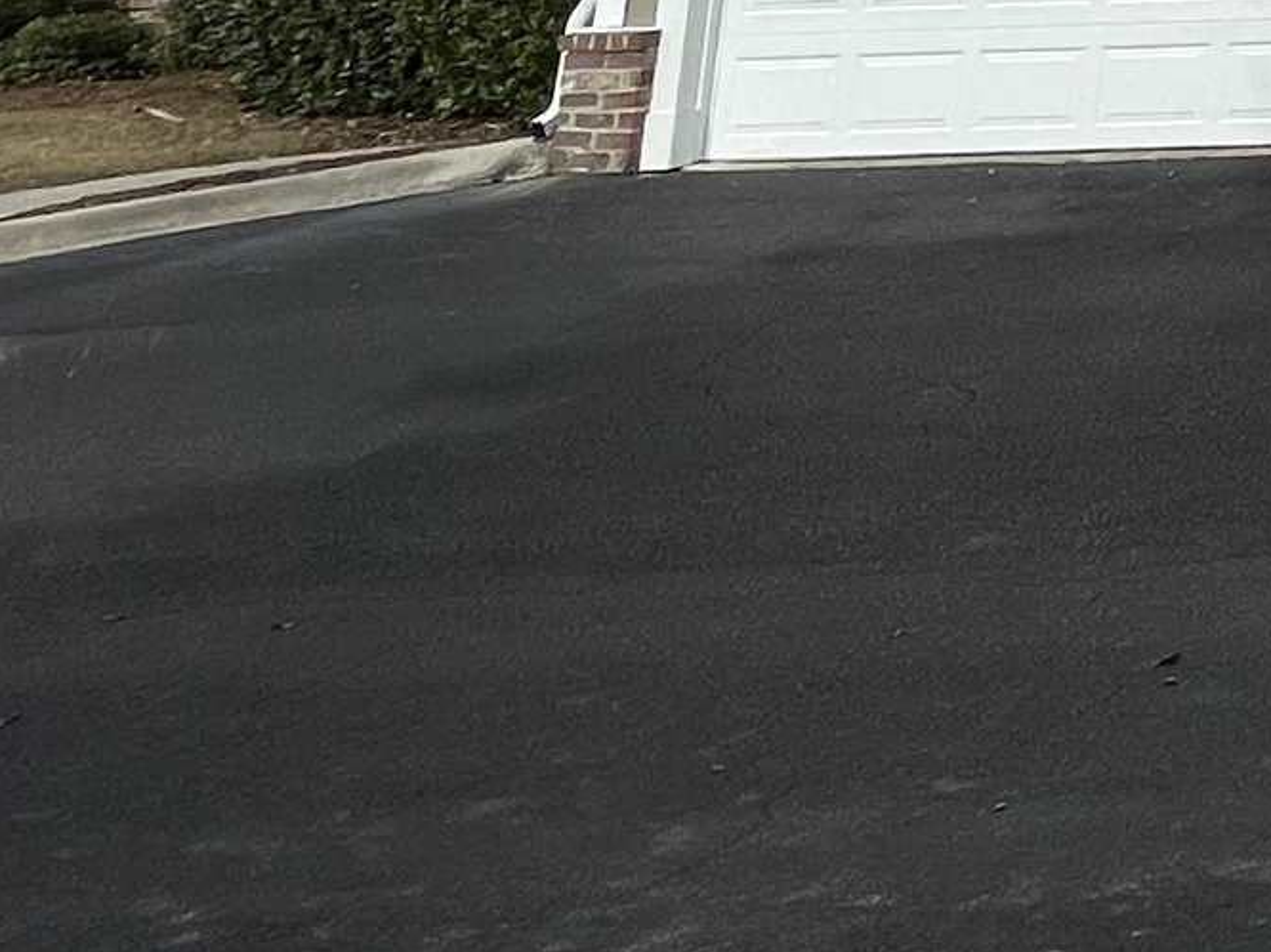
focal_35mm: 60
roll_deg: +1.9
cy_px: -767
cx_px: 2653
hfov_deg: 18.2
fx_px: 2202
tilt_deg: +12.1
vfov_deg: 18.8
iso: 32
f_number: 1.8
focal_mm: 1.57
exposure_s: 1/3534
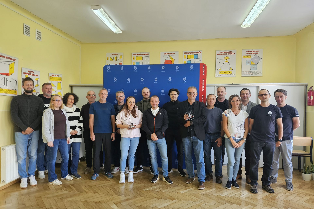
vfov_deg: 53.1
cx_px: 157
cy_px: 108
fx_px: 209
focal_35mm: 24
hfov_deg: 73.7
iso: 200
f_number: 1.8
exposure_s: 1/100
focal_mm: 5.4
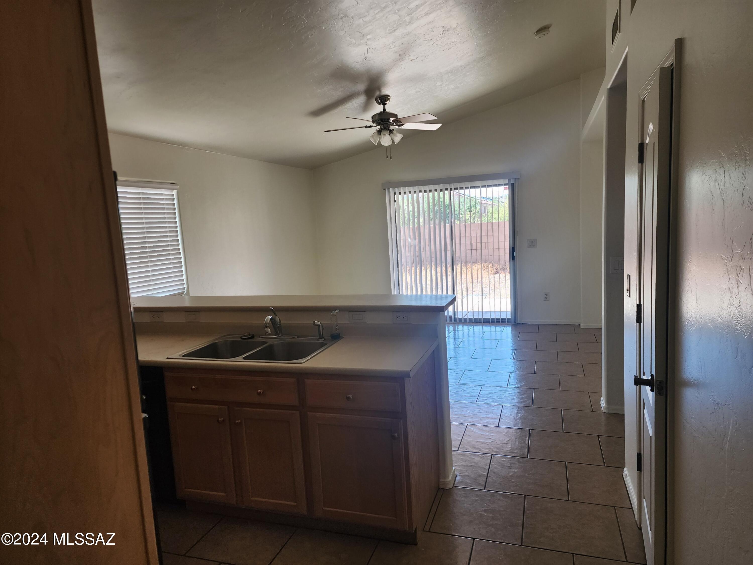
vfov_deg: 58.9
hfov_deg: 73.9
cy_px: 282
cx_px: 376
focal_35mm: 23
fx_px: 500
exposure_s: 1/180
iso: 100
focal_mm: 6.4
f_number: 1.8
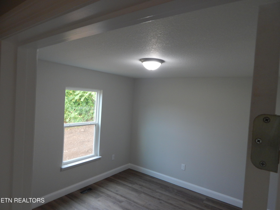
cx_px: 140
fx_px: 178
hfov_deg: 76.4
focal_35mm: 22
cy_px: 105
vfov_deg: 61.1
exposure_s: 1/30
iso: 180
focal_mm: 4
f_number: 3
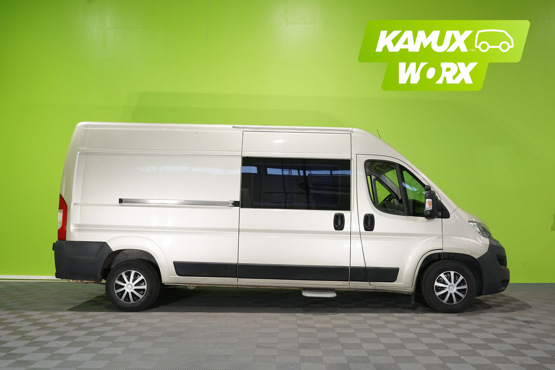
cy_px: 185
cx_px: 278
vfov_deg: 43.6
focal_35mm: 30
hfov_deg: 61.9
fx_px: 462
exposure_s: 1/30
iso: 1000
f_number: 5.6
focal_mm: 30
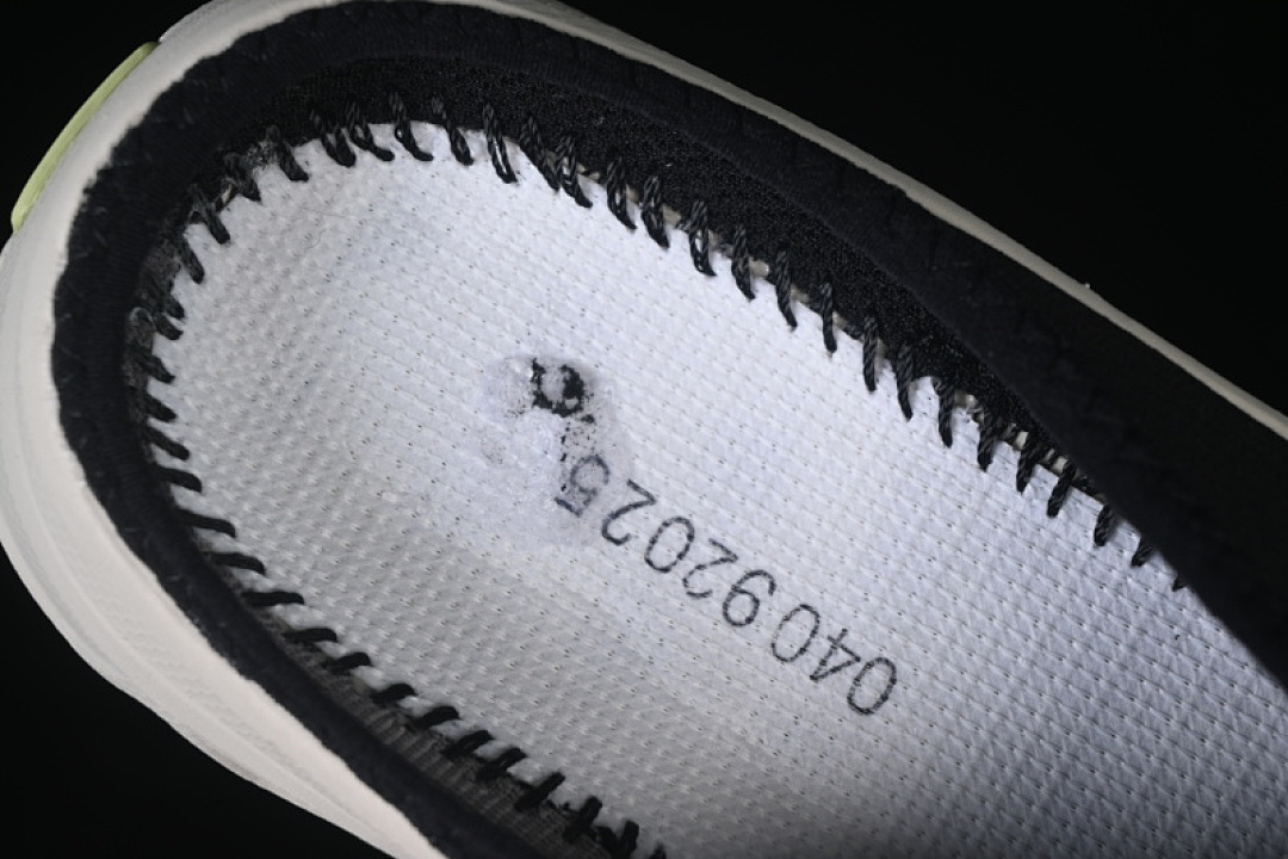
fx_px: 2683
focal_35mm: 75
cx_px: 644
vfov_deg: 18.2
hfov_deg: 27.0
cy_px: 430
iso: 160
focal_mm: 50
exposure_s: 1/50
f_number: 6.3
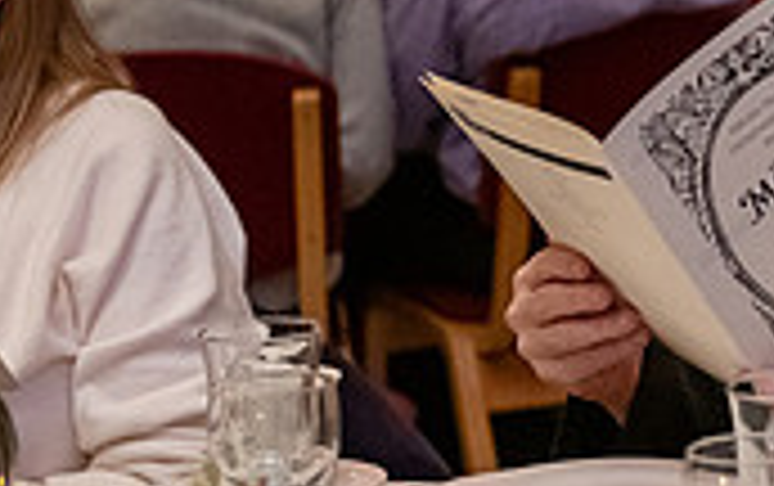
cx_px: 1008
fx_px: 3992
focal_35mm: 189
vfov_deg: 6.9
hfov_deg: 10.8
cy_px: 11
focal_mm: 55
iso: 4000
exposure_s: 1/125
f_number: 3.2
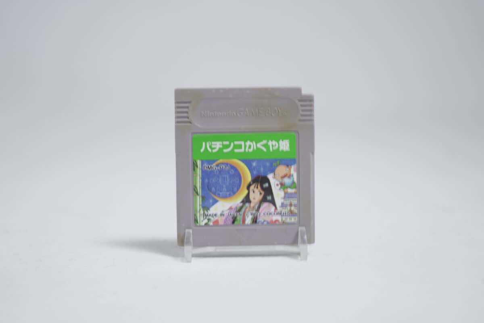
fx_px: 928
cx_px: 242
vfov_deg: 19.7
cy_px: 162
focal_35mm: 69
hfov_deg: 29.2
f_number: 5.6
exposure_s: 1/6
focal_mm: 69
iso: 100
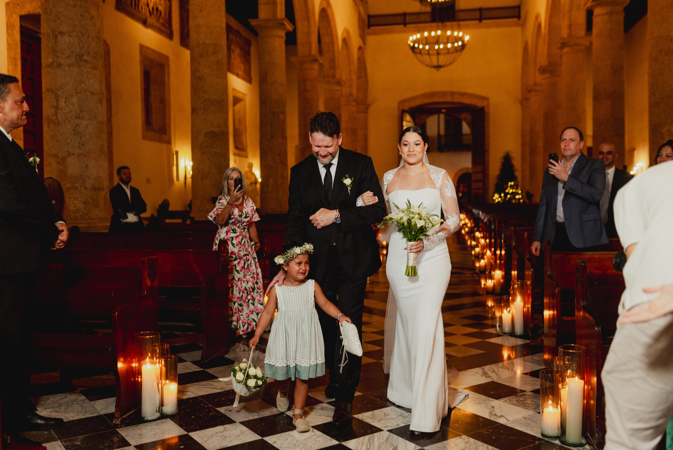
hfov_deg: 54.4
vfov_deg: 37.9
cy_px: 225
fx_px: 655
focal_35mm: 35
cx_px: 336
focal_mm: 35
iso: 800
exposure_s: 1/160
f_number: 2
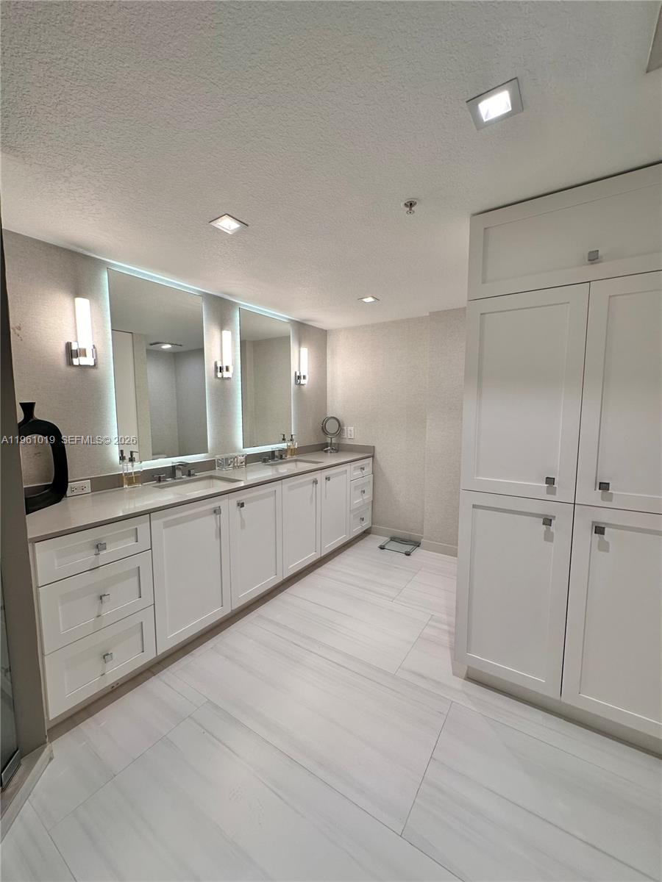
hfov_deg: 85.7
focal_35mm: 14
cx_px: 331
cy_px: 441
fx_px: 357
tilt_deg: -5.7
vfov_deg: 102.1
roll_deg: -1.6
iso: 50
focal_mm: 2.22
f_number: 2.2
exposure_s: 1/120
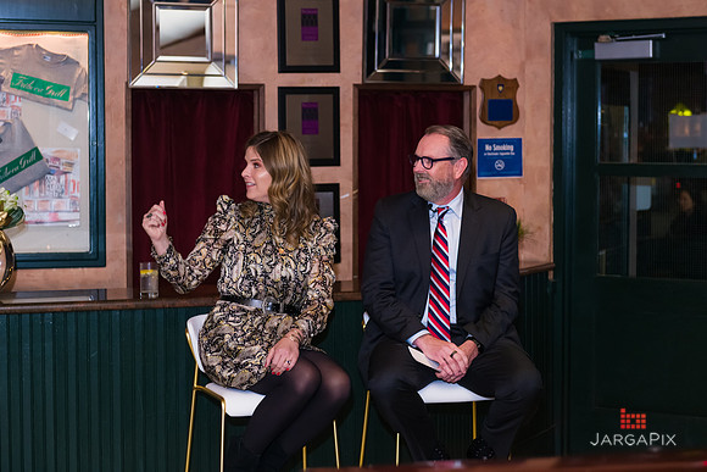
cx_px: 354
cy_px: 205
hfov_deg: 28.8
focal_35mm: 70
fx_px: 1378
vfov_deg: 19.4
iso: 1600
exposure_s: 1/125
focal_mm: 62
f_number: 3.2
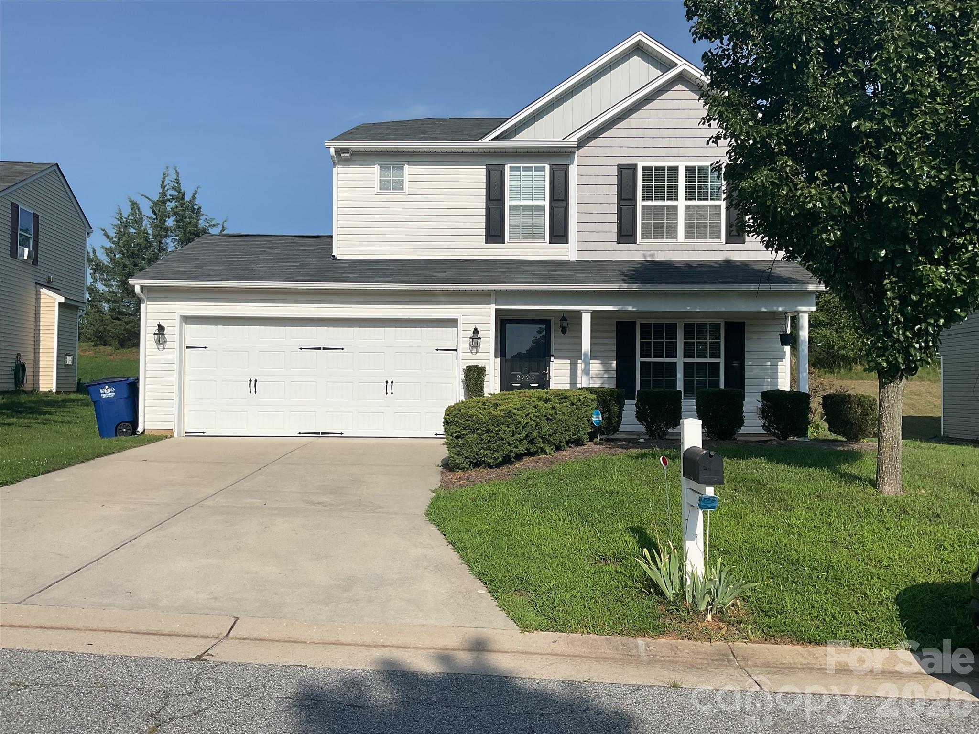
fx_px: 820
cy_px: 367
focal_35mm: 29
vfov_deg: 48.2
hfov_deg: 61.7
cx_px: 490
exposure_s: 1/3788
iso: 16
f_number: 1.8
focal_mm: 3
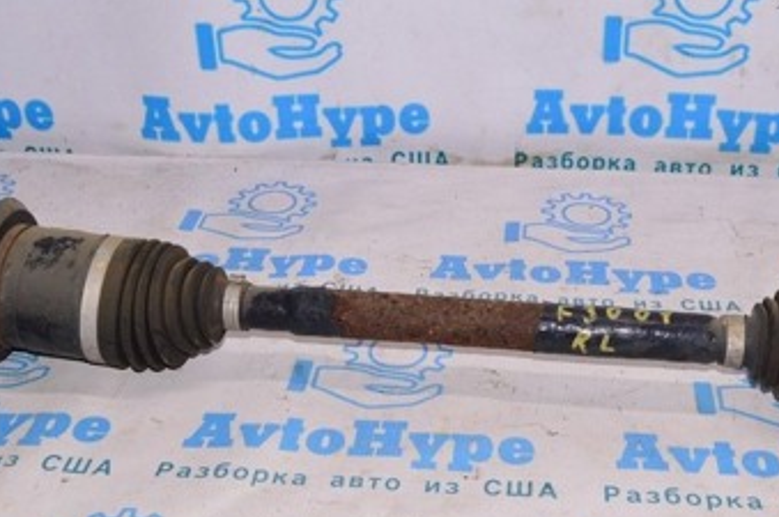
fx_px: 1102
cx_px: 460
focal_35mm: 51
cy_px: 265
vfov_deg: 26.4
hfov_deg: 38.8
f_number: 8
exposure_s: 1/200
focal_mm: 18
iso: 1600
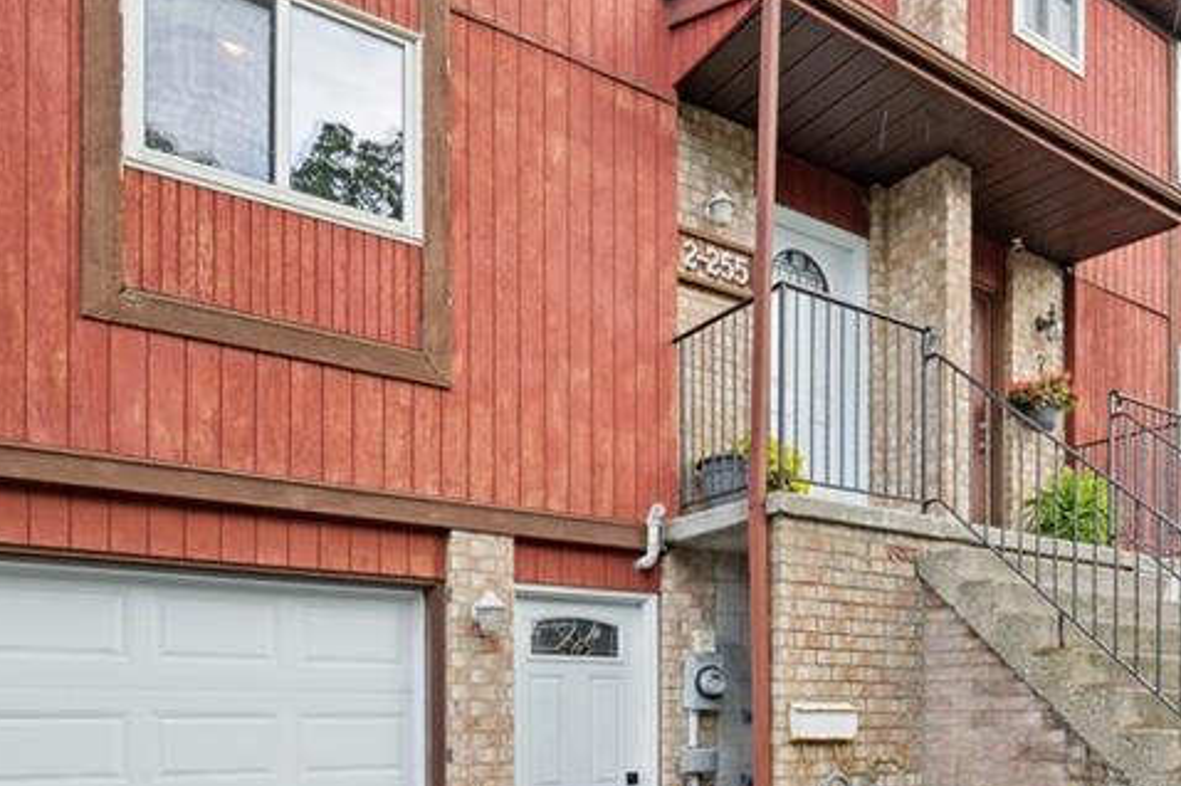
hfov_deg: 60.4
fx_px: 983
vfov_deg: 40.1
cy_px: 716
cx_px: 791
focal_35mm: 30
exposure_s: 1/125
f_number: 8
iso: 200
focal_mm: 14
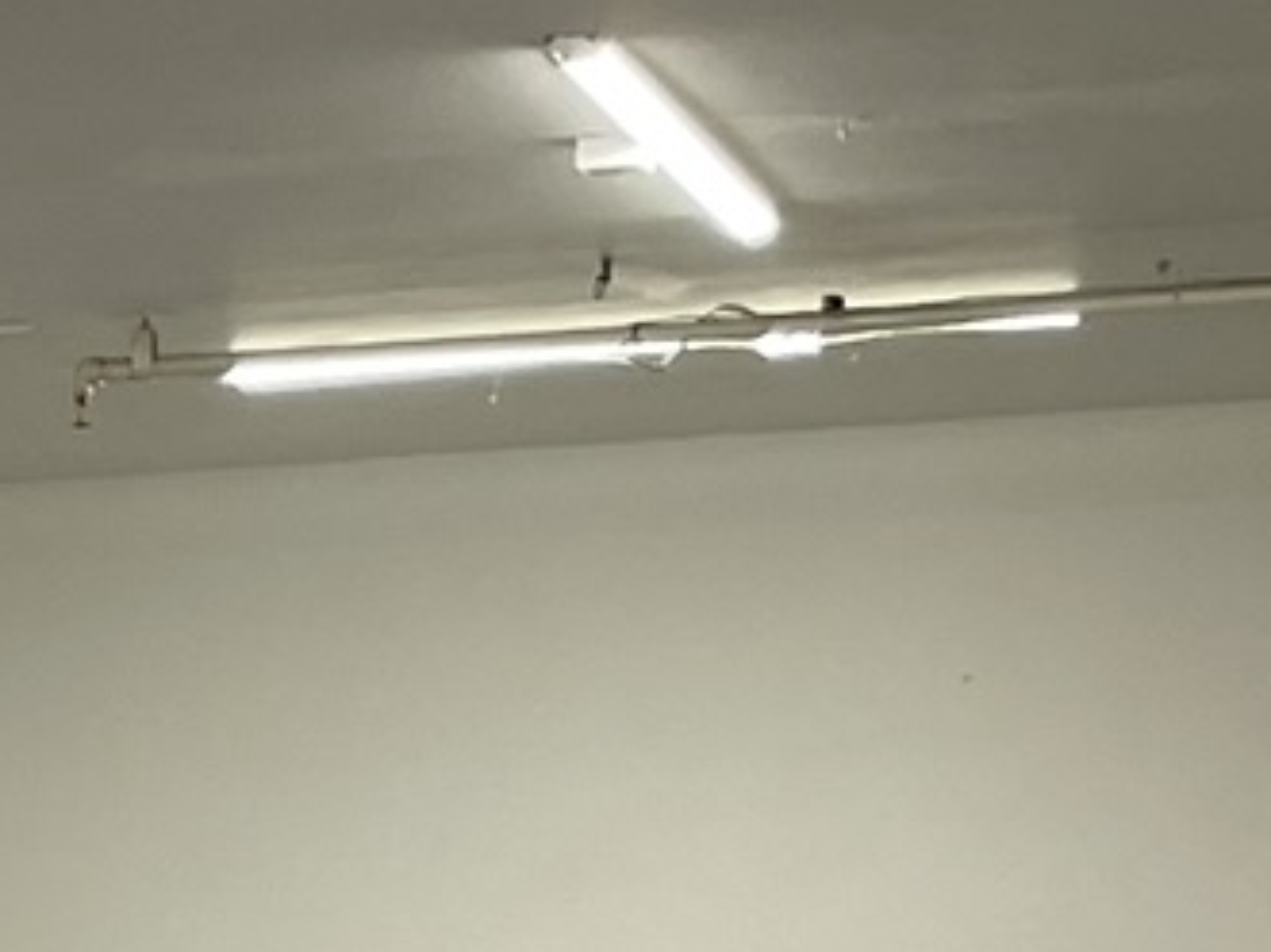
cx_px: -726
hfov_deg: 11.7
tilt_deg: -14.0
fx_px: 5909
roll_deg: +1.0
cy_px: 2818
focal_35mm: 161
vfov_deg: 8.0
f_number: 1.6
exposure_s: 1/121
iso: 100
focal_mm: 4.2
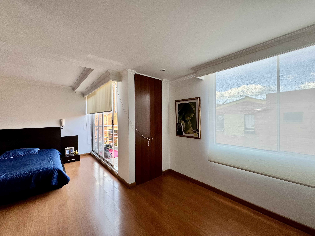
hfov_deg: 102.1
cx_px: 158
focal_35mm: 14
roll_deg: +0.5
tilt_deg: +0.2
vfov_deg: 85.7
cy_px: 118
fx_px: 127
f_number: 2.2
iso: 160
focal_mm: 2.22
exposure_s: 1/99
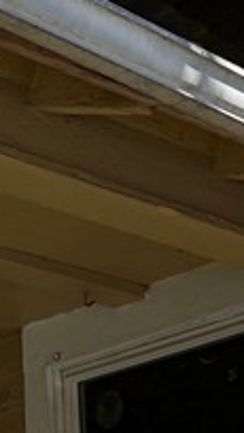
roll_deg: +6.3
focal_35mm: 131
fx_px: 1504
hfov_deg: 8.5
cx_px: 562
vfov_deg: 15.5
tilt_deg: +10.0
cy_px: 571
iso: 80
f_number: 1.78
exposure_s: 1/5319
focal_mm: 6.76
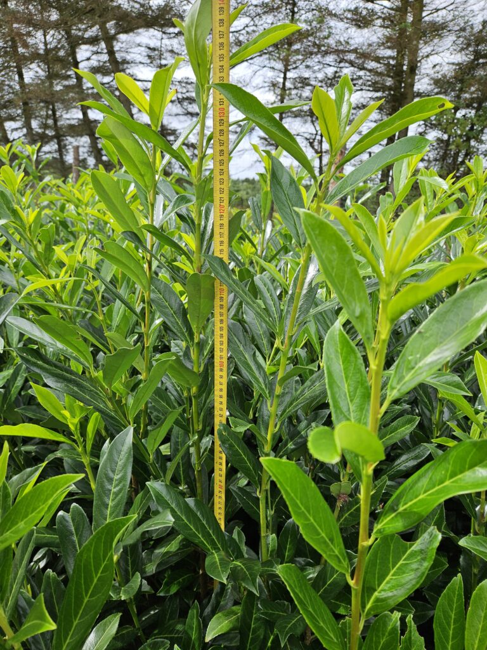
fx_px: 431
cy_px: 325
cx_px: 244
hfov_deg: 58.9
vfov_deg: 73.9
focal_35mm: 23
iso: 25
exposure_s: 1/673
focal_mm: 5.4
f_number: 1.8
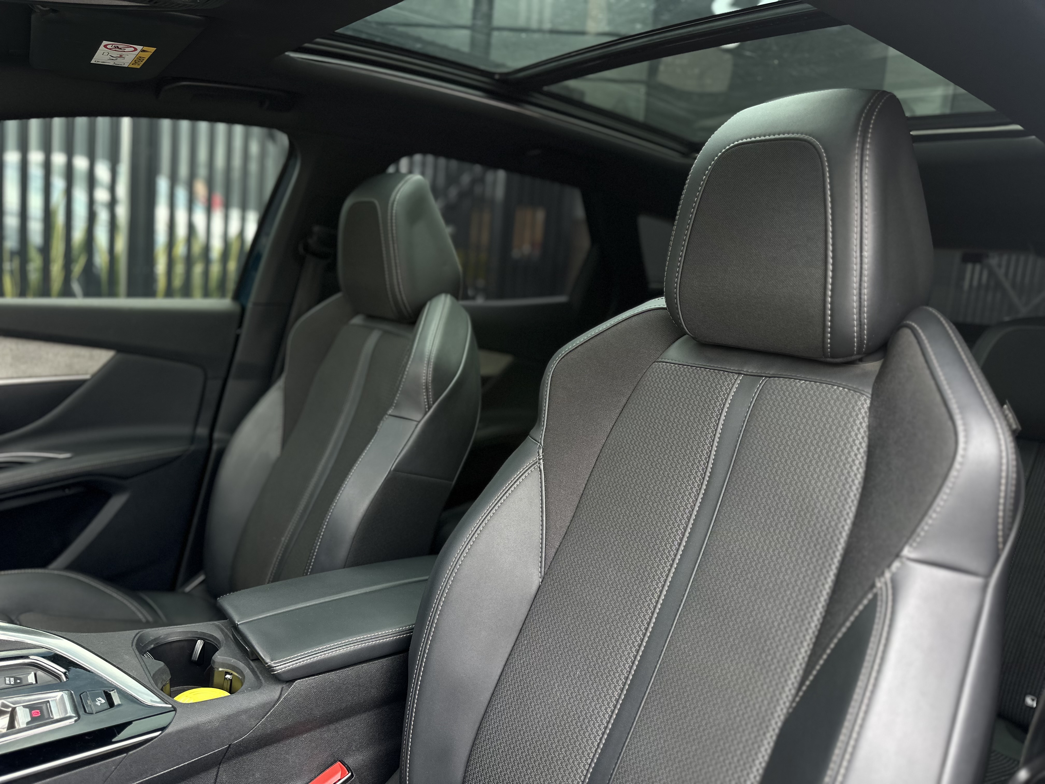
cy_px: 392
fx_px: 725
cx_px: 522
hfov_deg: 71.6
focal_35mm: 24
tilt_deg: -6.9
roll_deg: -5.9
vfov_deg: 56.8
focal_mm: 6.86
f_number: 1.78
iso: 80
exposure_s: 1/189
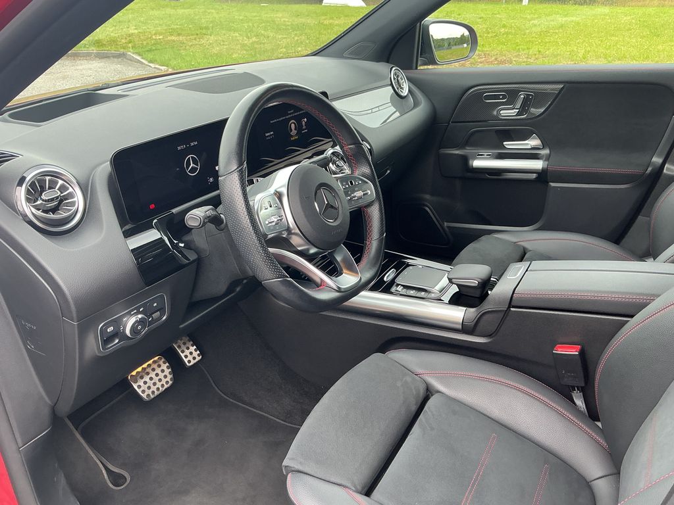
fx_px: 565
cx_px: 337
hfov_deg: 61.7
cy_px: 252
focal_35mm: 29
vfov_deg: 48.2
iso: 50
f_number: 1.8
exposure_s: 1/120
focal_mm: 3
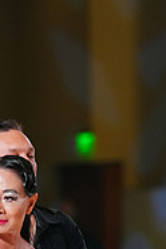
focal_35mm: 420
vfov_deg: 4.9
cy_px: 369
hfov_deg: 3.3
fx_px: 2905
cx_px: 38
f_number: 2.8
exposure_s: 1/400
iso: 2000
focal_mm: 135
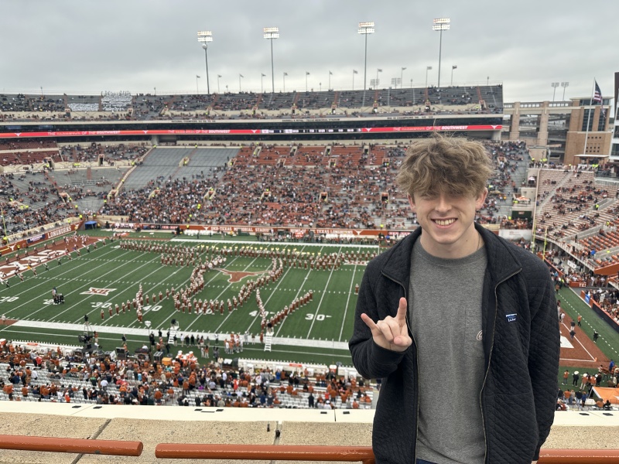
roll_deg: -0.6
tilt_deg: -14.7
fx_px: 429
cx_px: 310
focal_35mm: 24
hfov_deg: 71.6
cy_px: 232
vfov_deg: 56.8
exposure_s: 1/663
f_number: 1.78
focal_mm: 6.86
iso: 80
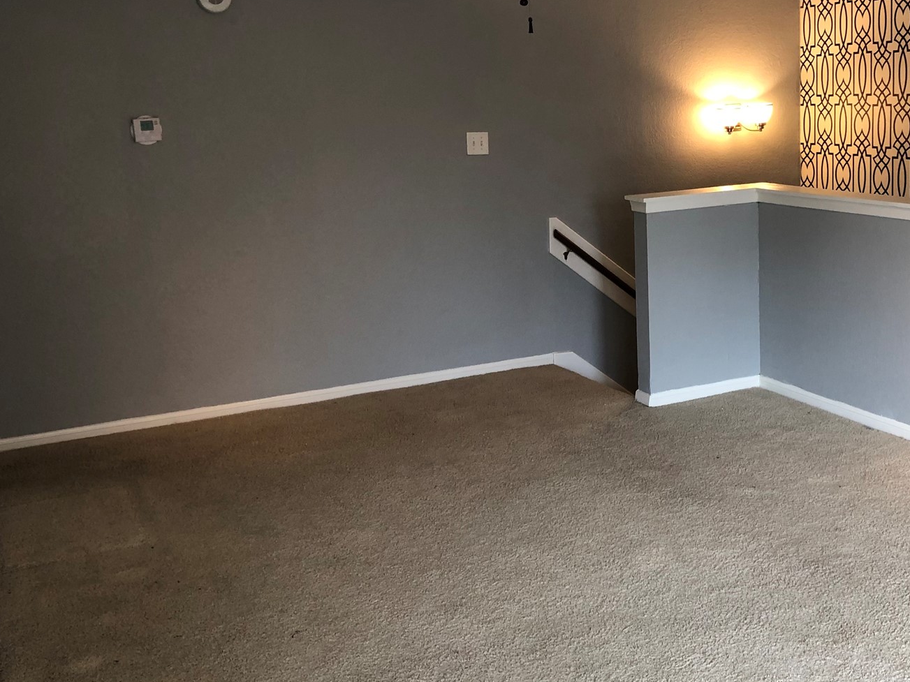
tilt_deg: -9.6
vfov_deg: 32.8
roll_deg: +1.3
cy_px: 298
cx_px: 648
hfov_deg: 42.0
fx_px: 1157
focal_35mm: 44
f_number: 1.8
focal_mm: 4
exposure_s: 1/24
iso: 40
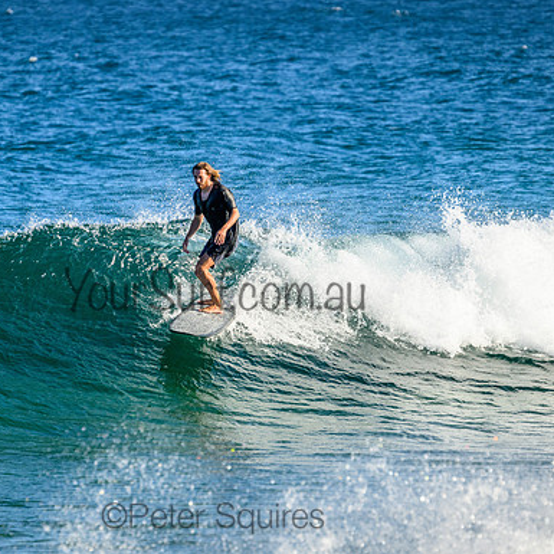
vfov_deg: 2.3
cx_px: 213
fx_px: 13689
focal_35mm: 756
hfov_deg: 2.3
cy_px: 277
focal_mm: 590
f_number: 11
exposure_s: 1/2000
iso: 1600
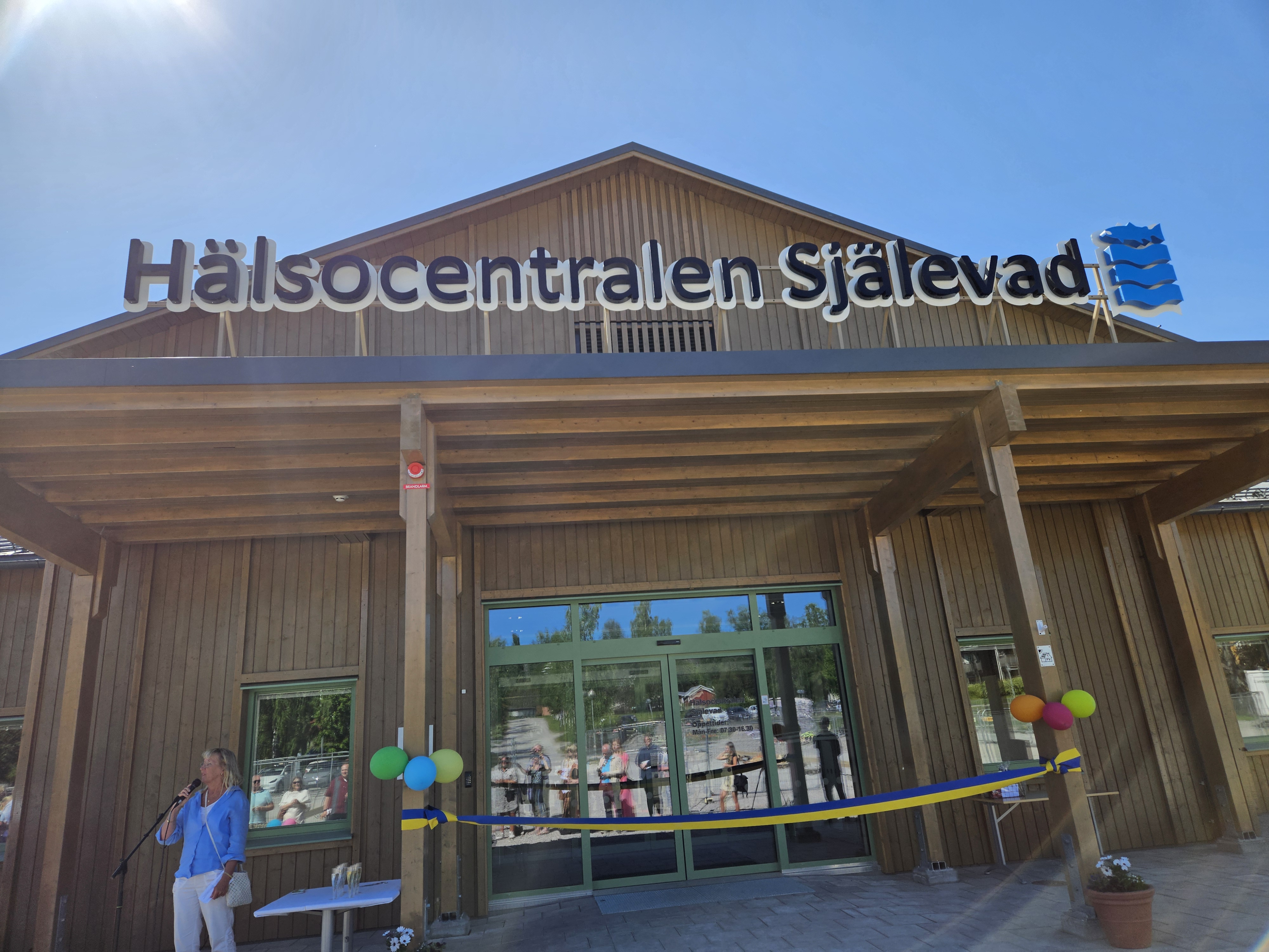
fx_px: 843
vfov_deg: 58.9
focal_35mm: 23
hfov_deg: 73.9
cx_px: 634
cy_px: 476
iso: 25
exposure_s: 1/1084
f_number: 1.8
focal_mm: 5.4
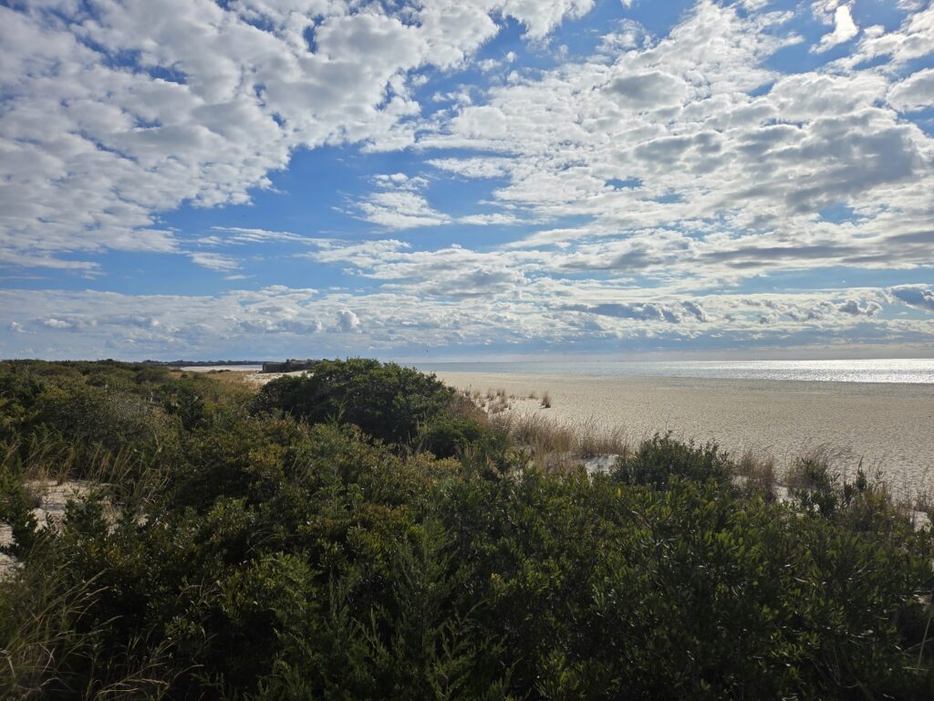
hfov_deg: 73.9
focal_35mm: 23
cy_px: 350
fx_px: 621
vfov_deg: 58.9
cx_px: 467
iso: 40
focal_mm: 5.4
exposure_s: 1/7891
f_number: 1.8
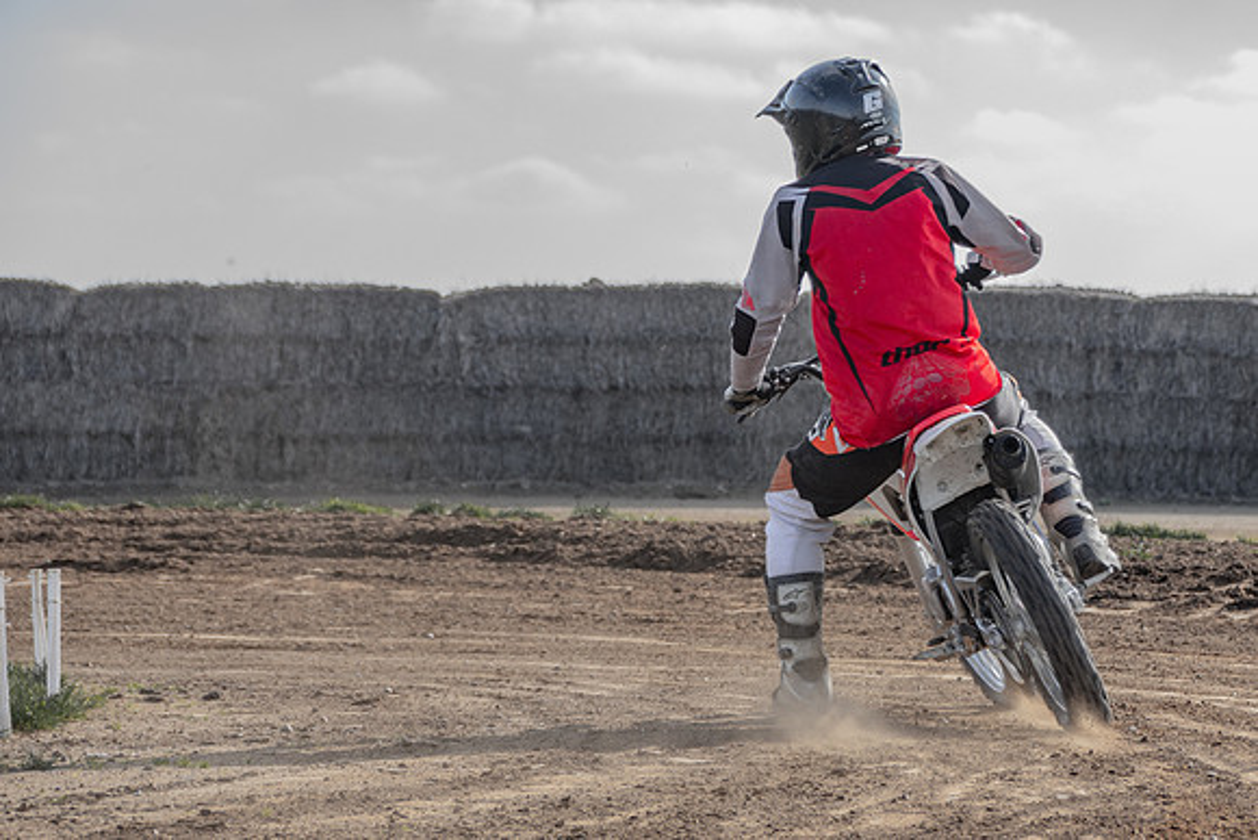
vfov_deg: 5.5
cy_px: 374
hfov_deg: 8.2
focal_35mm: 250
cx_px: 800
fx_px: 8754
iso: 200
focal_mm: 130
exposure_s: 1/200
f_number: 8
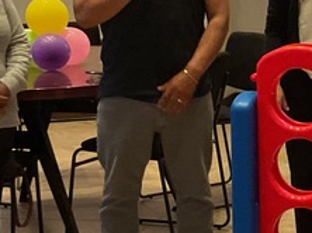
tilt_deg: -7.9
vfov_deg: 11.0
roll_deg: +0.5
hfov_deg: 13.8
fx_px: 1206
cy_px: 70
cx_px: 472
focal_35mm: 134
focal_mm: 3
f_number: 1.8
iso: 200
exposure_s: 1/60
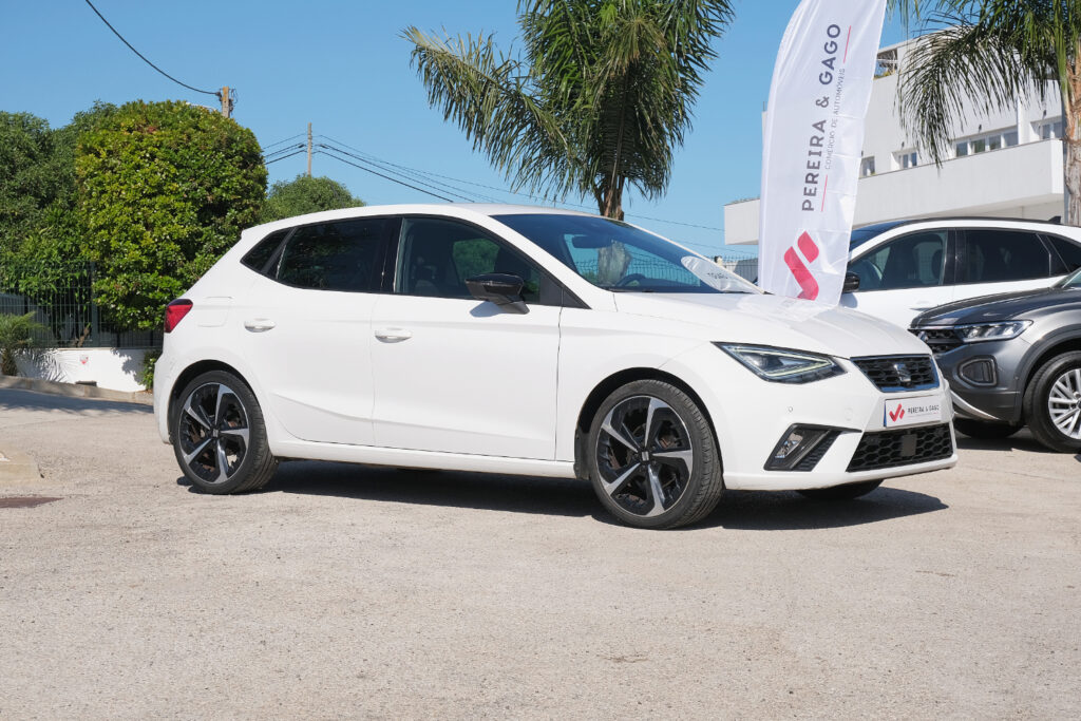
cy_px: 360
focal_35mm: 61
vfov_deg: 22.3
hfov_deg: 32.9
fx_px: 1832
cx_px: 540
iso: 160
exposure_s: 1/500
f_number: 9
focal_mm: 40.8
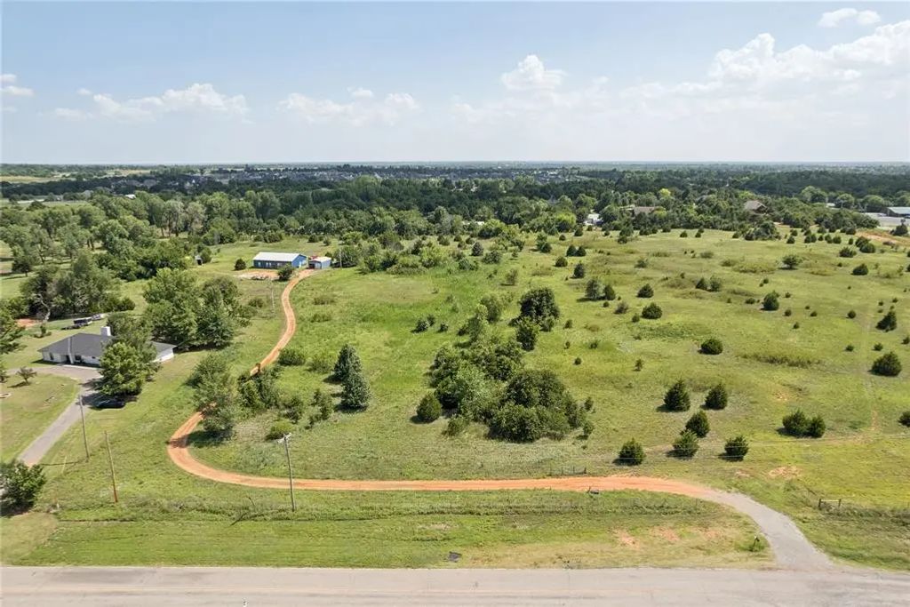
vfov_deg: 57.2
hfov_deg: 78.6
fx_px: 556
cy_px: 304
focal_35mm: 22
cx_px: 455
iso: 110
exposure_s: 1/2000
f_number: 2.8
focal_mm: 8.4
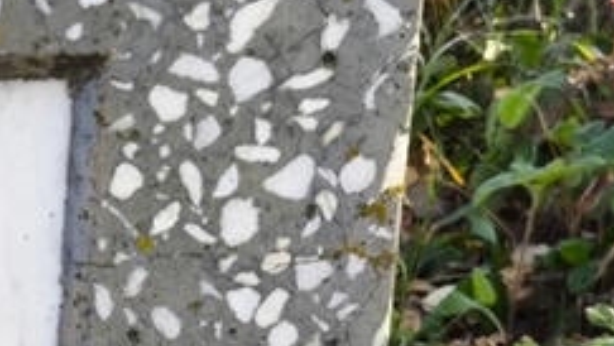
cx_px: -330
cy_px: 722
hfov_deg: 11.5
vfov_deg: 6.6
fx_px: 2916
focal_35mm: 179
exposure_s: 1/120
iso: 80
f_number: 1.7
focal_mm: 4.71
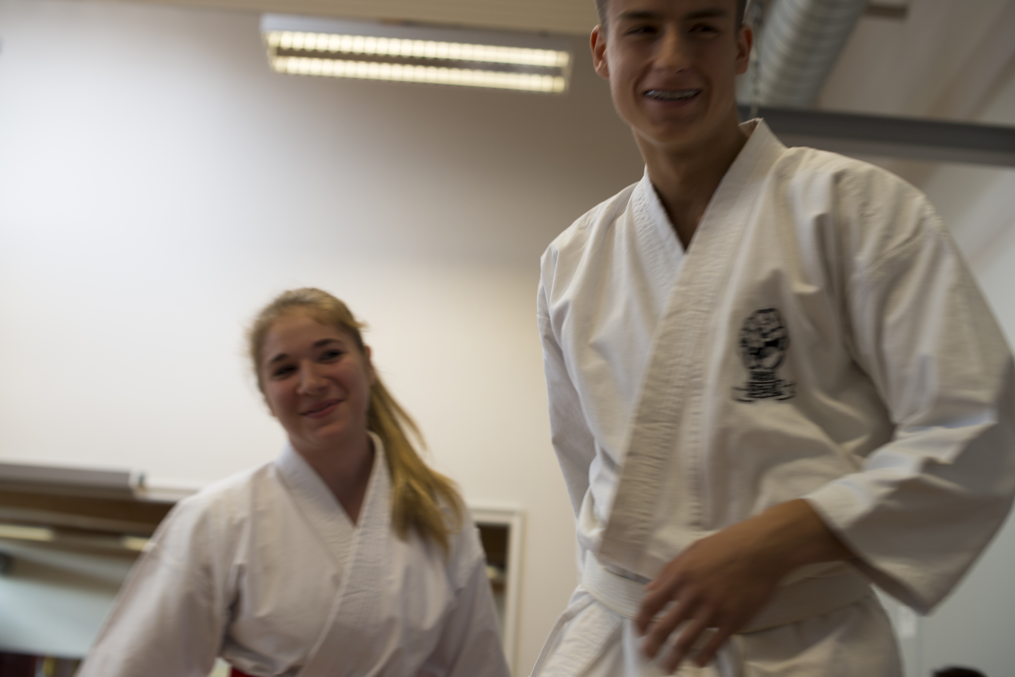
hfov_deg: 39.6
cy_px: 338
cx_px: 508
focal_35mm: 50
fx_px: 1410
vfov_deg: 27.0
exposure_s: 1/60
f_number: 4
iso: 100
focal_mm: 50
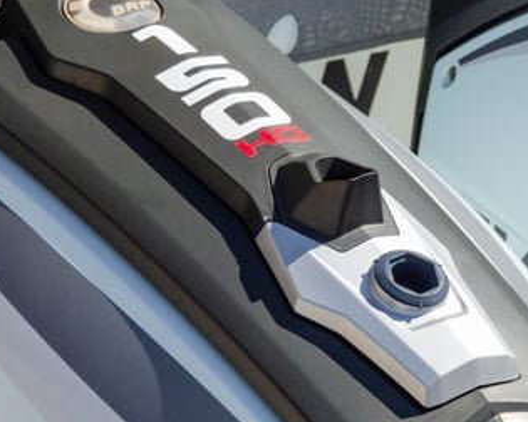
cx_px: 101
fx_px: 3844
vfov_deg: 6.2
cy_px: 594
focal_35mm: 246
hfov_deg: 7.8
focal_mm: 46
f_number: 5.6
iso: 320
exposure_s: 1/2500
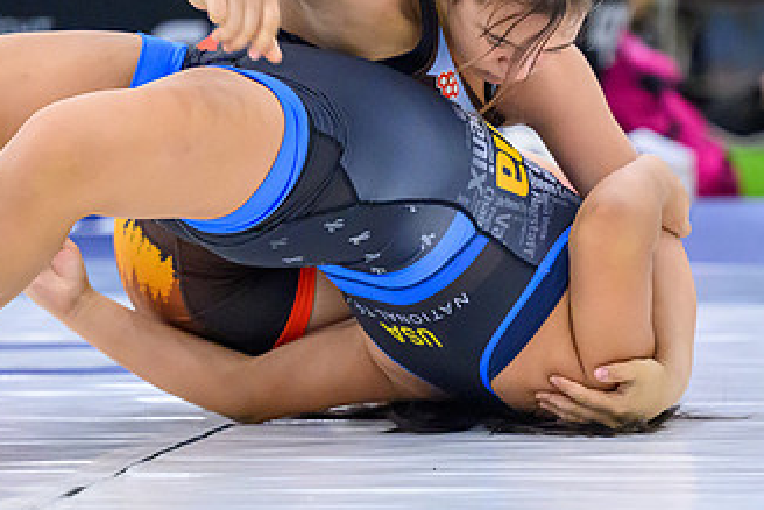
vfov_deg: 4.2
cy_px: 315
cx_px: 442
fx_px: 6900
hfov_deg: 6.3
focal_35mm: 325
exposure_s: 1/640
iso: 8000
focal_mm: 135
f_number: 2.8
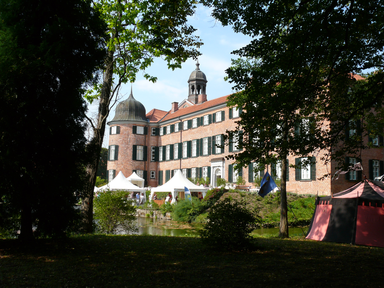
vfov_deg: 39.7
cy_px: 144
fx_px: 399
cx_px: 192
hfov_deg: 51.4
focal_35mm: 36
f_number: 5.6
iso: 100
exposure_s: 1/320
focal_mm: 7.6
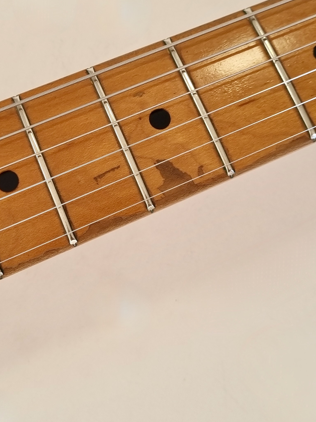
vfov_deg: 37.3
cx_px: 109
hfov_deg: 28.4
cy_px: 156
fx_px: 621
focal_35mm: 51
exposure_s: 1/107
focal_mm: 5.4
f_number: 1.8
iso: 50
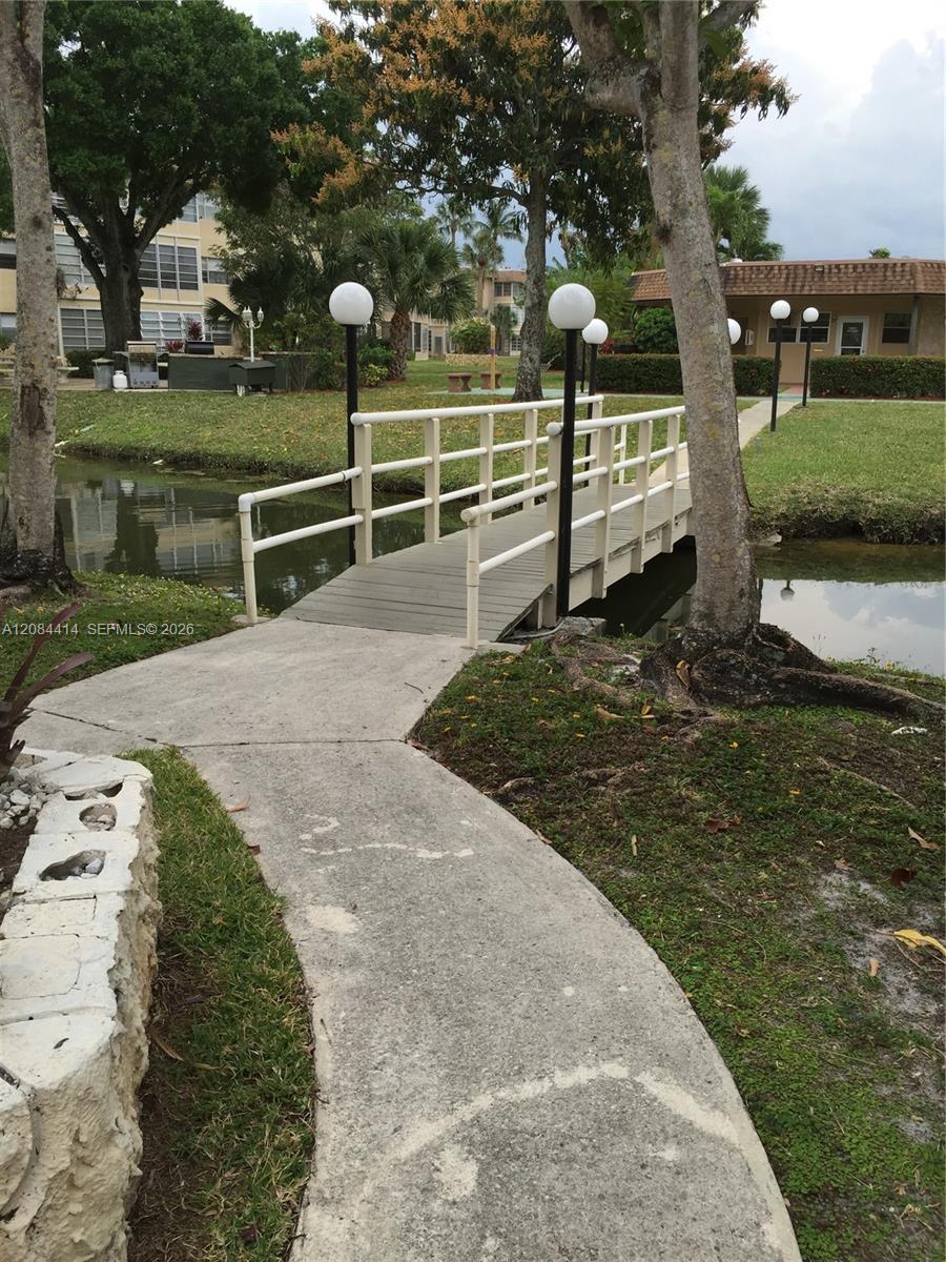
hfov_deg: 48.2
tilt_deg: -13.5
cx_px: 473
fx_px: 1057
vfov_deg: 61.7
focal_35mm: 29
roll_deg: -1.0
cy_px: 631
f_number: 2.2
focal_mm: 4.15
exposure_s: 1/565
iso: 32
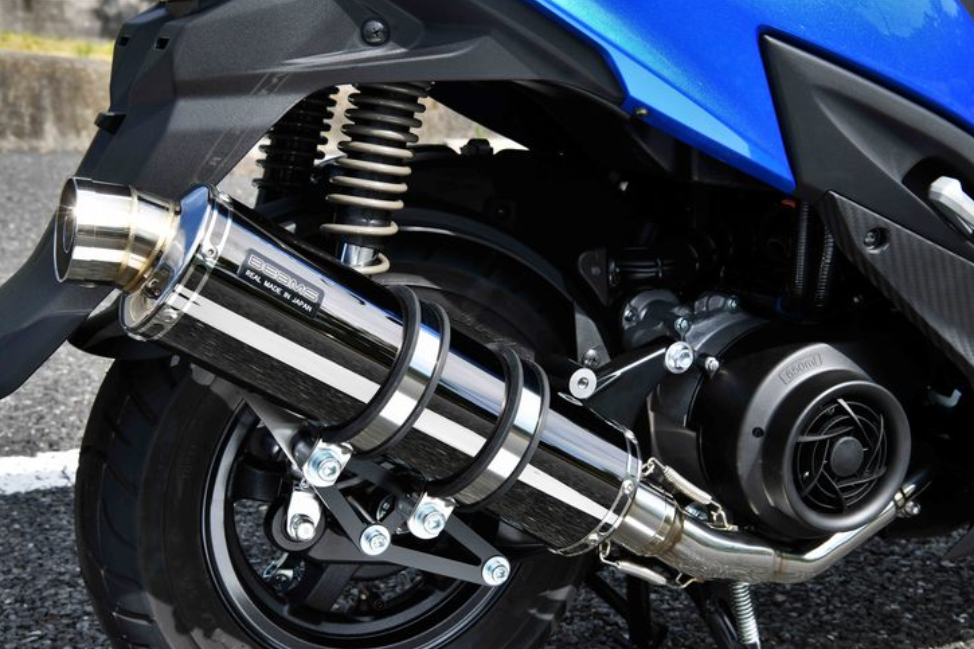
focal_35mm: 53
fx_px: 1434
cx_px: 481
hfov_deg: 37.5
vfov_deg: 25.5
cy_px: 355
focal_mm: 48
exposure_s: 1/160
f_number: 14
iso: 200
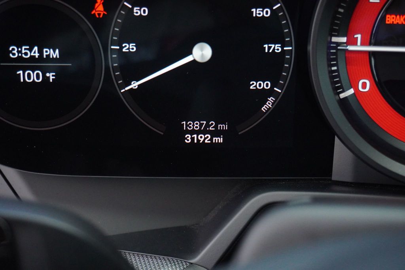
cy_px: 135
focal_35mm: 56
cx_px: 202
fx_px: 625
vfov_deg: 24.4
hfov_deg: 35.9
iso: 4000
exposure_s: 1/800
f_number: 5.6
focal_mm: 37
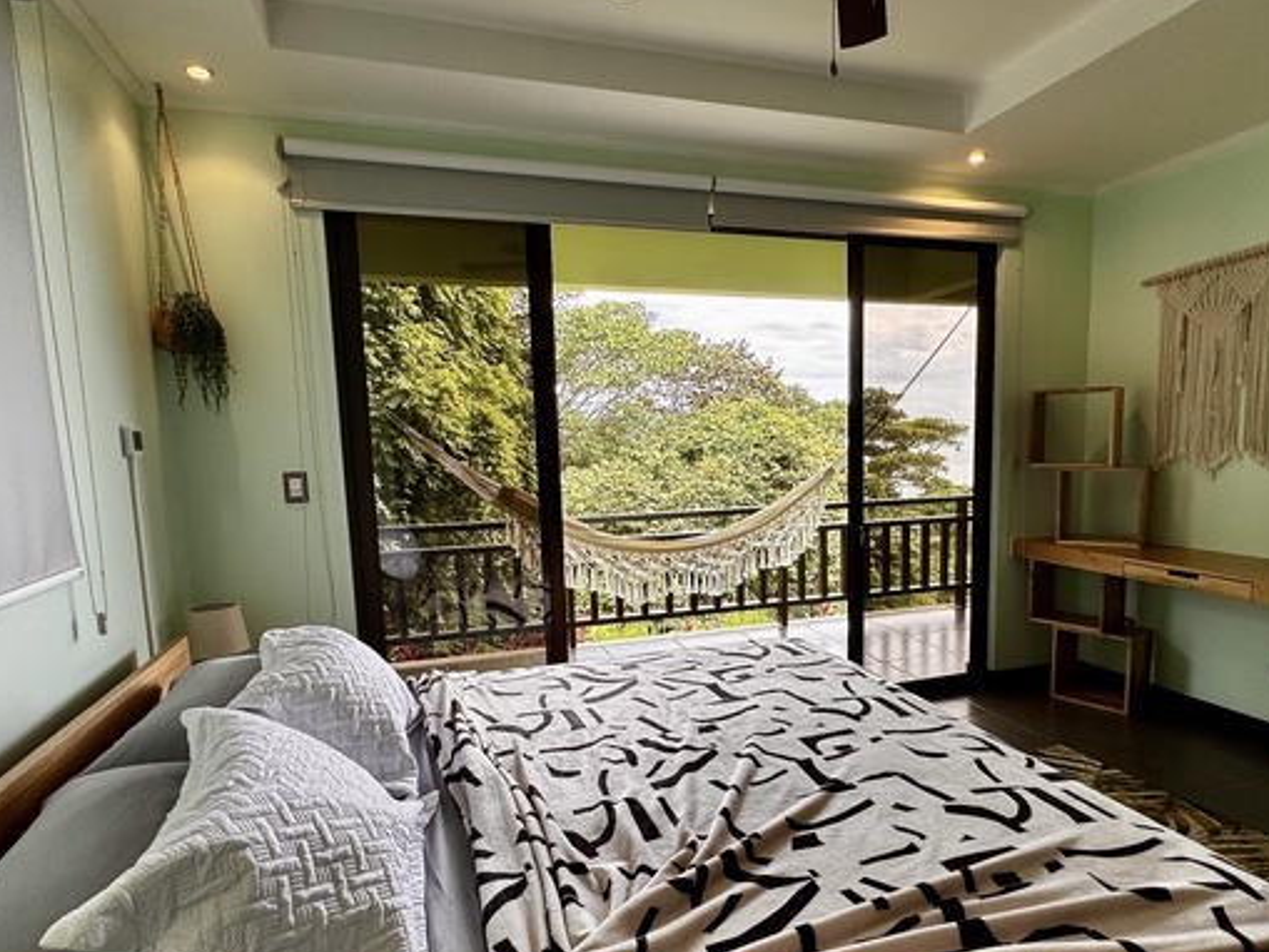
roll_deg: +2.0
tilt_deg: -6.9
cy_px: 541
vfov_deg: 60.9
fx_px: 807
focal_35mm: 22
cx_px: 706
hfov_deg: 76.1
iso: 40
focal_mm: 2.22
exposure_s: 1/178
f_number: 2.2
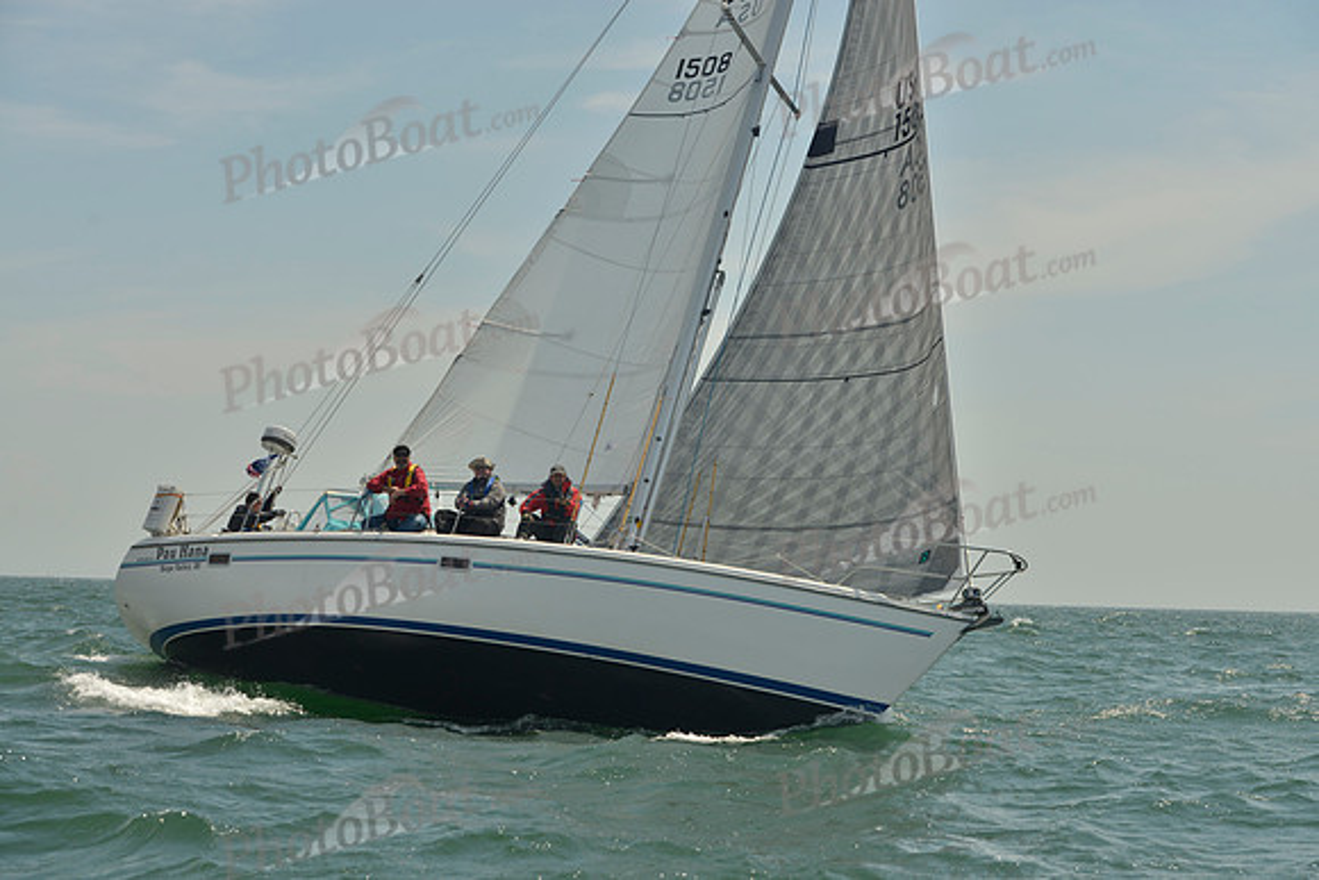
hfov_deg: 28.8
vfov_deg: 19.5
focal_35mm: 70
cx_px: 660
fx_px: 2565
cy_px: 440
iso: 200
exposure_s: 1/1250
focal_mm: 70
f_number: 8
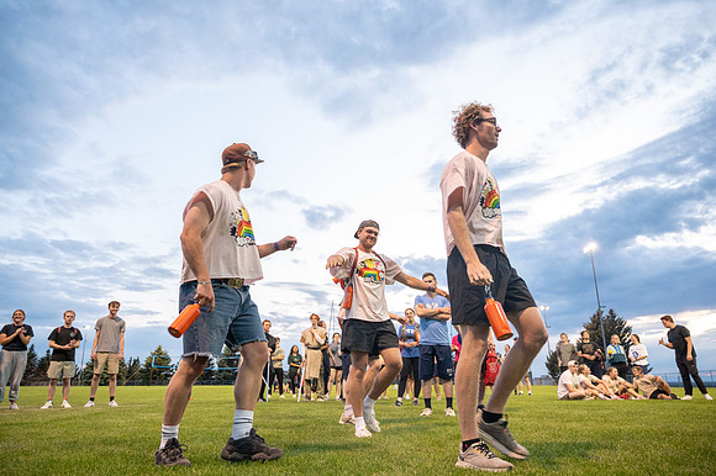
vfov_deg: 50.9
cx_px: 348
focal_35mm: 25
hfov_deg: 71.2
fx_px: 500
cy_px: 238
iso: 4000
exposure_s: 1/320
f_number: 4
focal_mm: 24
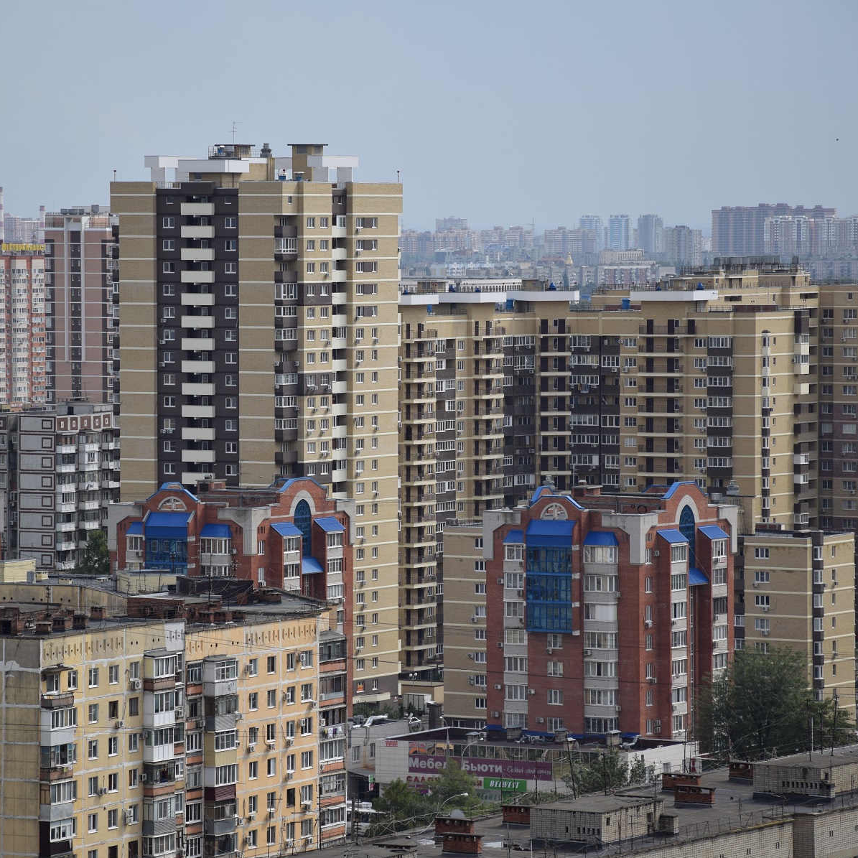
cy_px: 430
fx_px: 5384
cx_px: 355
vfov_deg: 9.1
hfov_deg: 9.1
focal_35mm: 192
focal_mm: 100
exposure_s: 1/500
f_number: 7.1
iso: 100
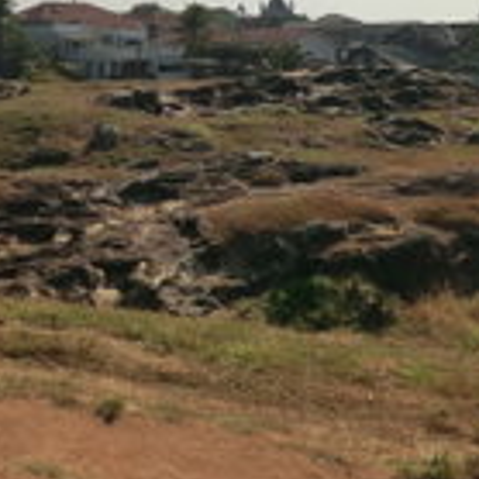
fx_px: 955
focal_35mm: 61
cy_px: 90
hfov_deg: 26.7
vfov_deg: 27.5
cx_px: 3
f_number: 7.5
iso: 80
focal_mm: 4.3
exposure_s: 1/500
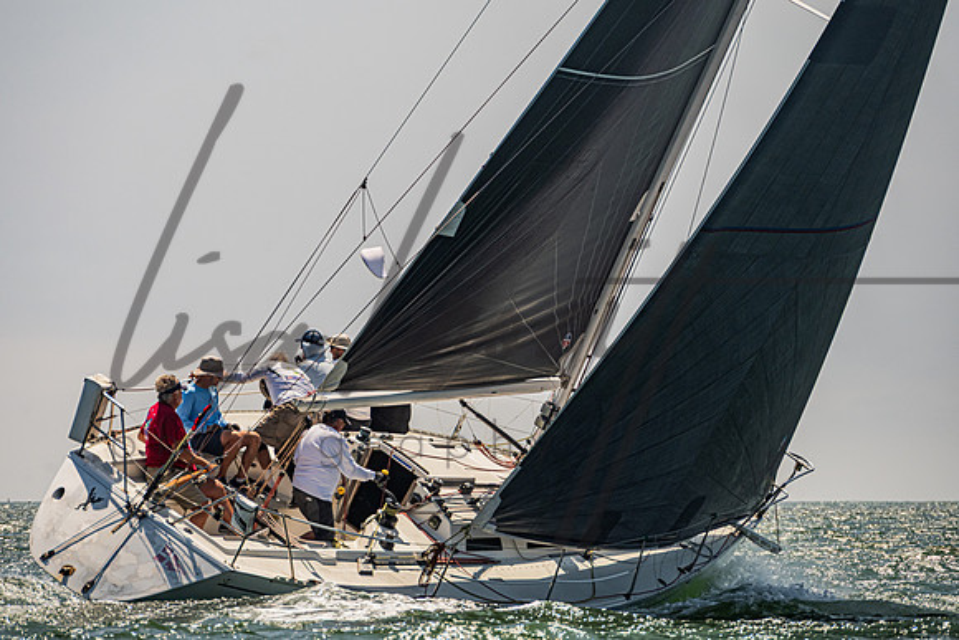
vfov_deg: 4.1
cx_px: 423
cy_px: 264
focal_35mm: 337
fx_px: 8966
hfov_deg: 6.1
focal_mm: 280
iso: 400
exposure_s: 1/2500
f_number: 8
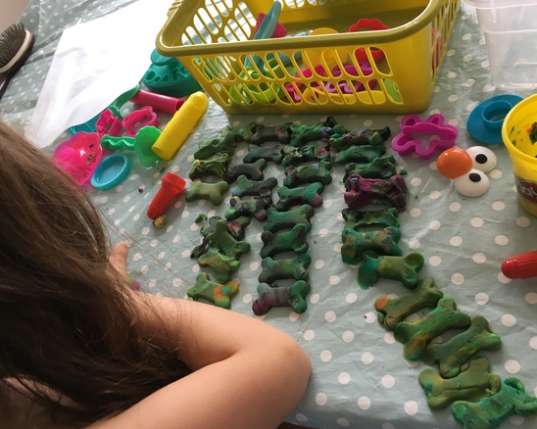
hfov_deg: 57.2
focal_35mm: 31
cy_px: 218
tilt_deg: -48.5
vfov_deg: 47.1
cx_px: 267
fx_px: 493
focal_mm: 4.15
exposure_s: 1/33
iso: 64
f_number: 2.2
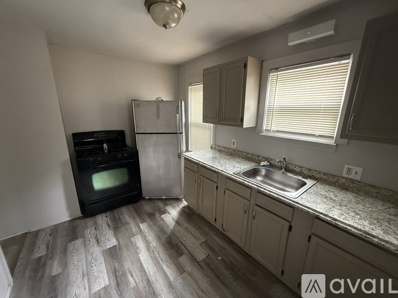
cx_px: 199
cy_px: 149
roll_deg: +0.0
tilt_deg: -13.4
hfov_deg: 102.1
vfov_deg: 85.7
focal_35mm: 14
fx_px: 161
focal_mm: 2.22
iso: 800
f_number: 2.2
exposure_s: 1/60
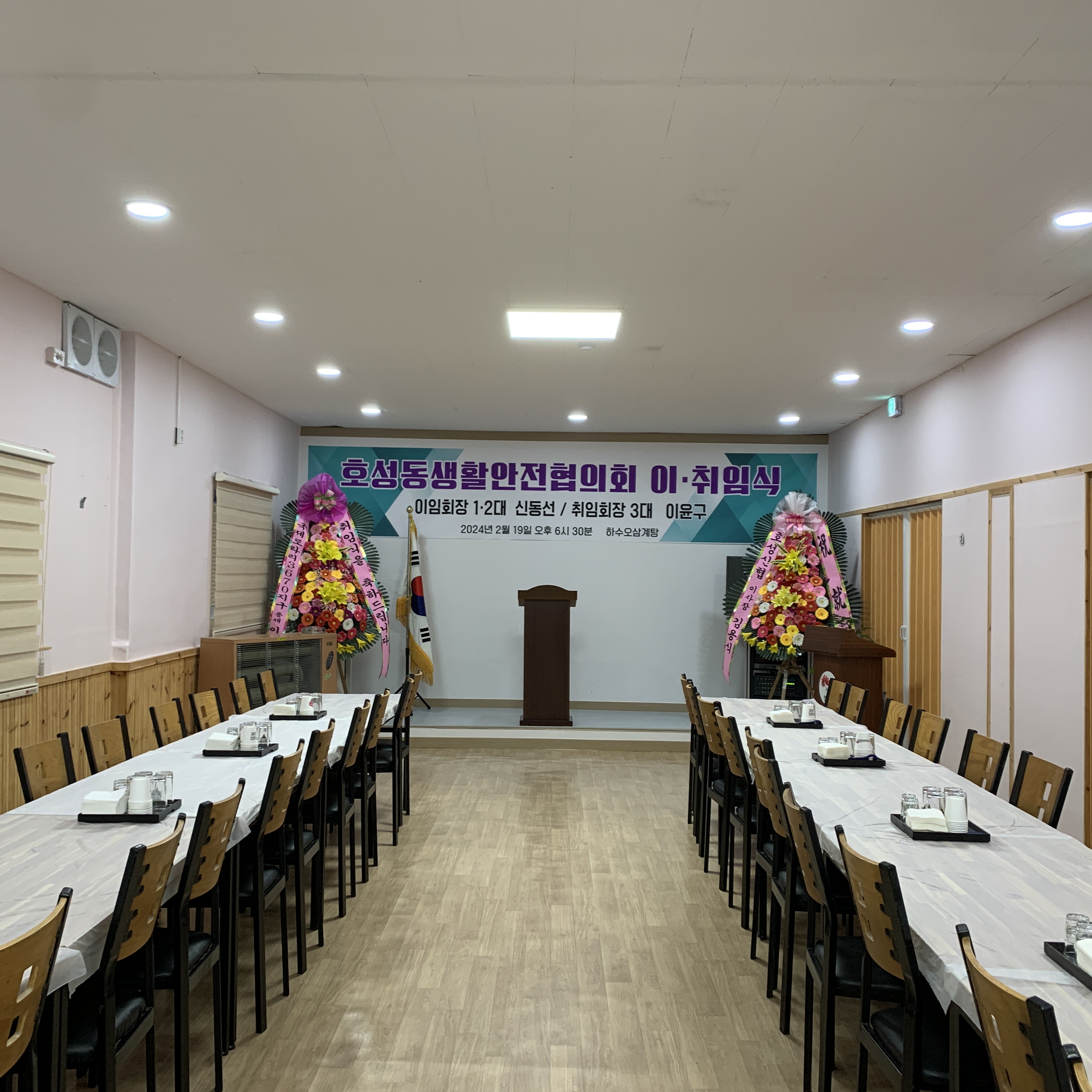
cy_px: 544
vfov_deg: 52.5
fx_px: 1106
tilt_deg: +1.2
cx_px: 540
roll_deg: -1.7
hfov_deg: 52.5
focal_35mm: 31
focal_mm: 4.25
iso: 100
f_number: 1.8
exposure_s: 1/60
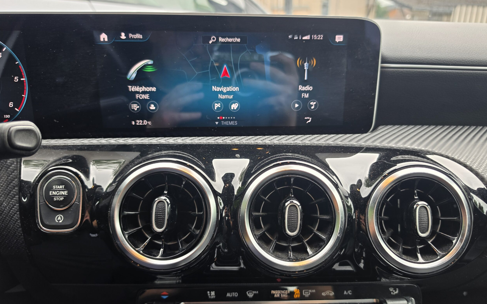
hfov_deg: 72.5
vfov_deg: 49.3
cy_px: 156
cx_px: 248
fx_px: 332
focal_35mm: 25
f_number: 1.4
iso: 25
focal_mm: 6.5
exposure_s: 1/102
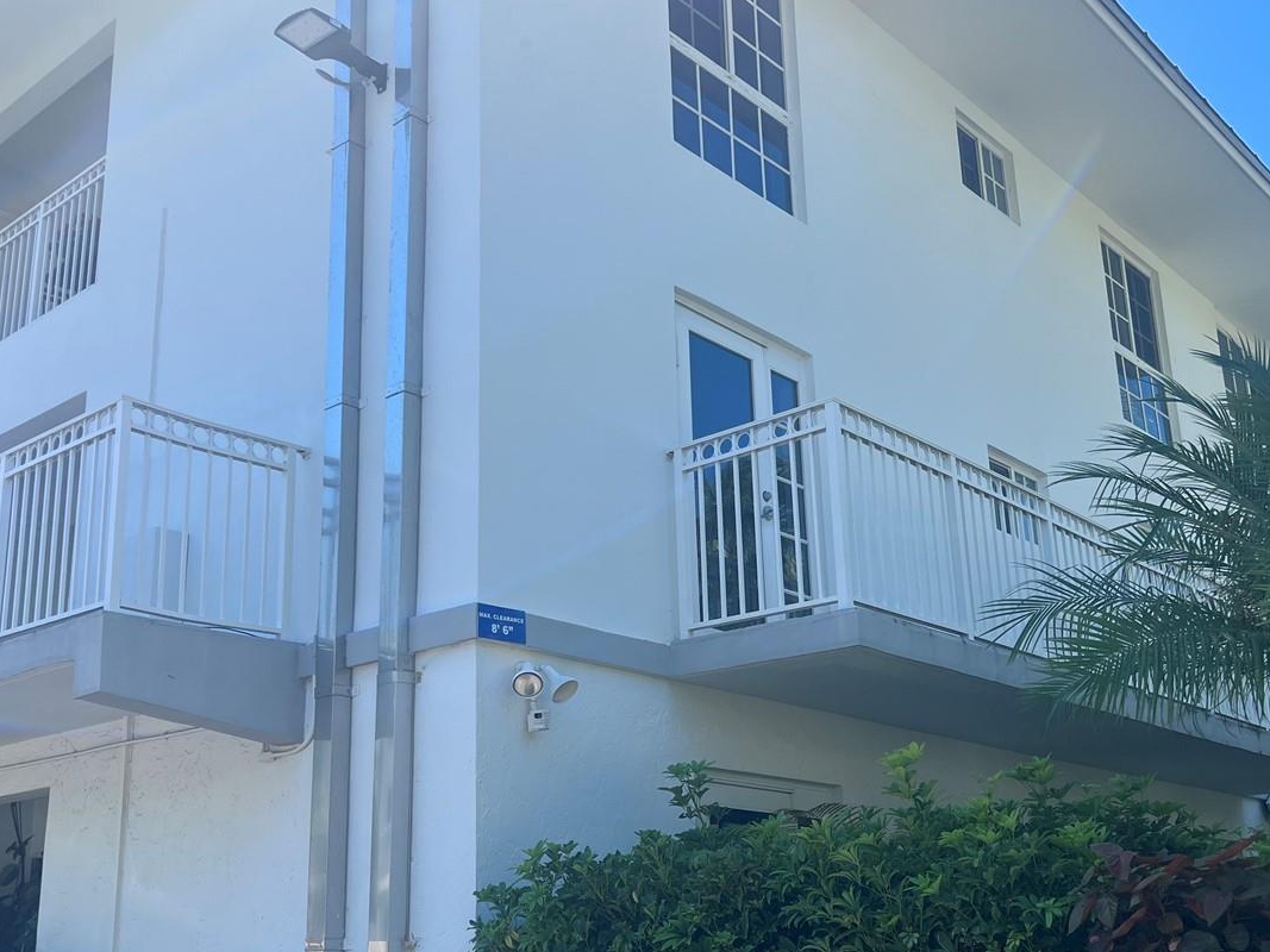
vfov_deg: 36.8
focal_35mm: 39
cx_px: 530
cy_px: 513
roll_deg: +0.2
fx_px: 1431
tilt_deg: +17.1
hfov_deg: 47.7
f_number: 1.5
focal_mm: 5.7
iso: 50
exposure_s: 1/2252
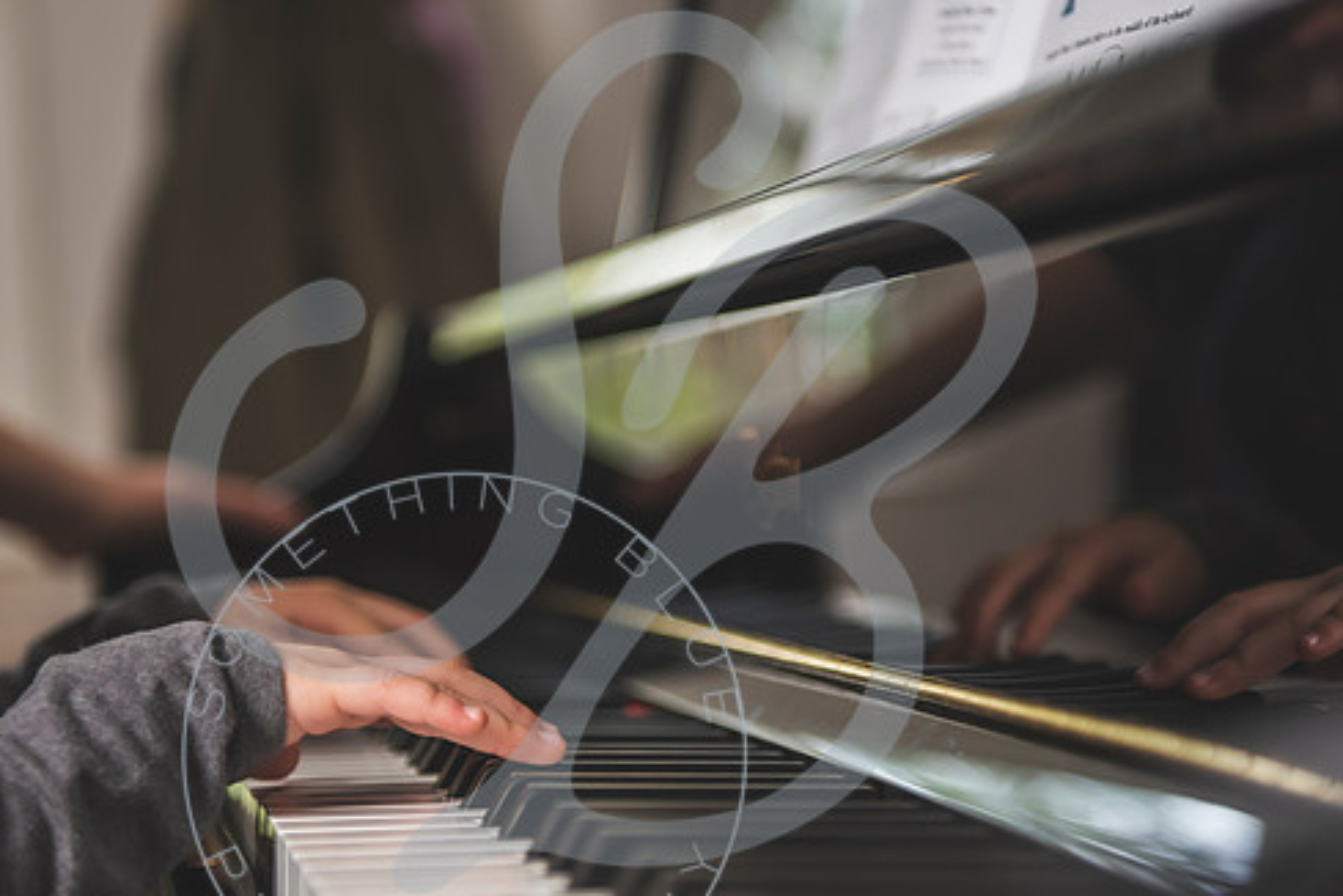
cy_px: 521
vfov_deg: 17.1
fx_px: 2984
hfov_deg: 25.4
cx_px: 640
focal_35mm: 80
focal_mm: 62
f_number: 2.8
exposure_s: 1/125
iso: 400
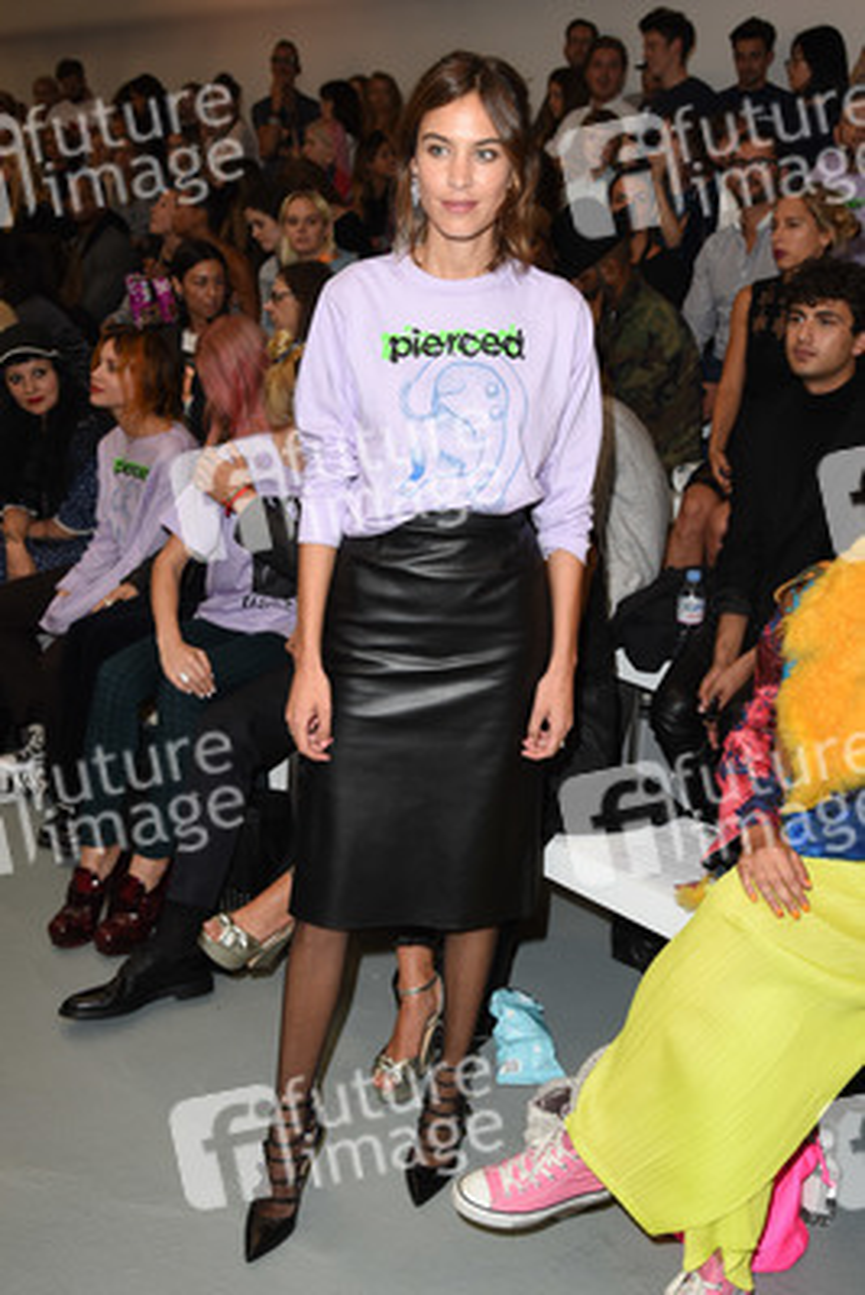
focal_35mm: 35
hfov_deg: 37.9
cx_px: 432
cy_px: 648
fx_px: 1260
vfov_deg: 54.4
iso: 1250
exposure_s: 1/200
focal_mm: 35
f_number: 5.6
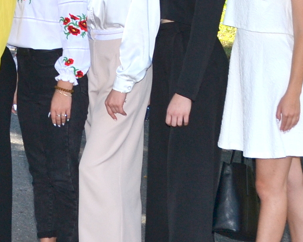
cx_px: -124
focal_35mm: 96
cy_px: 51
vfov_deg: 15.9
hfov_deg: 18.2
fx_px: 861
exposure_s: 1/250
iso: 125
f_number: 5.6
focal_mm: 22
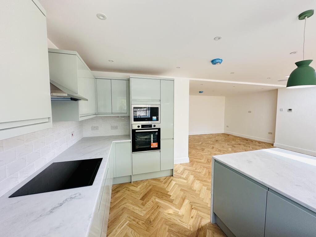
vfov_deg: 85.7
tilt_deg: -4.5
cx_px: 158
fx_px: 128
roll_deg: +0.2
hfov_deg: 102.1
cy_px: 118
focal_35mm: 14
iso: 200
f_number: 2.2
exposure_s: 1/99
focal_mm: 2.22
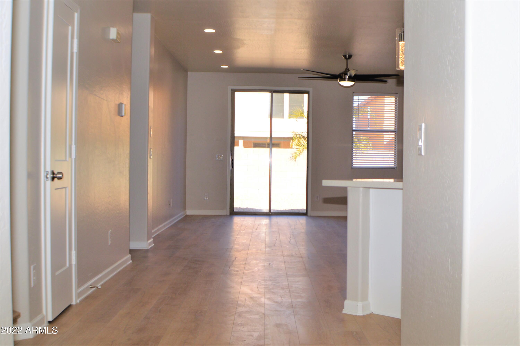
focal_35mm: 39
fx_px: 563
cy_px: 173
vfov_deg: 34.1
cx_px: 260
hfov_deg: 49.6
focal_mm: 26
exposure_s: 1/100
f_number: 5
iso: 100
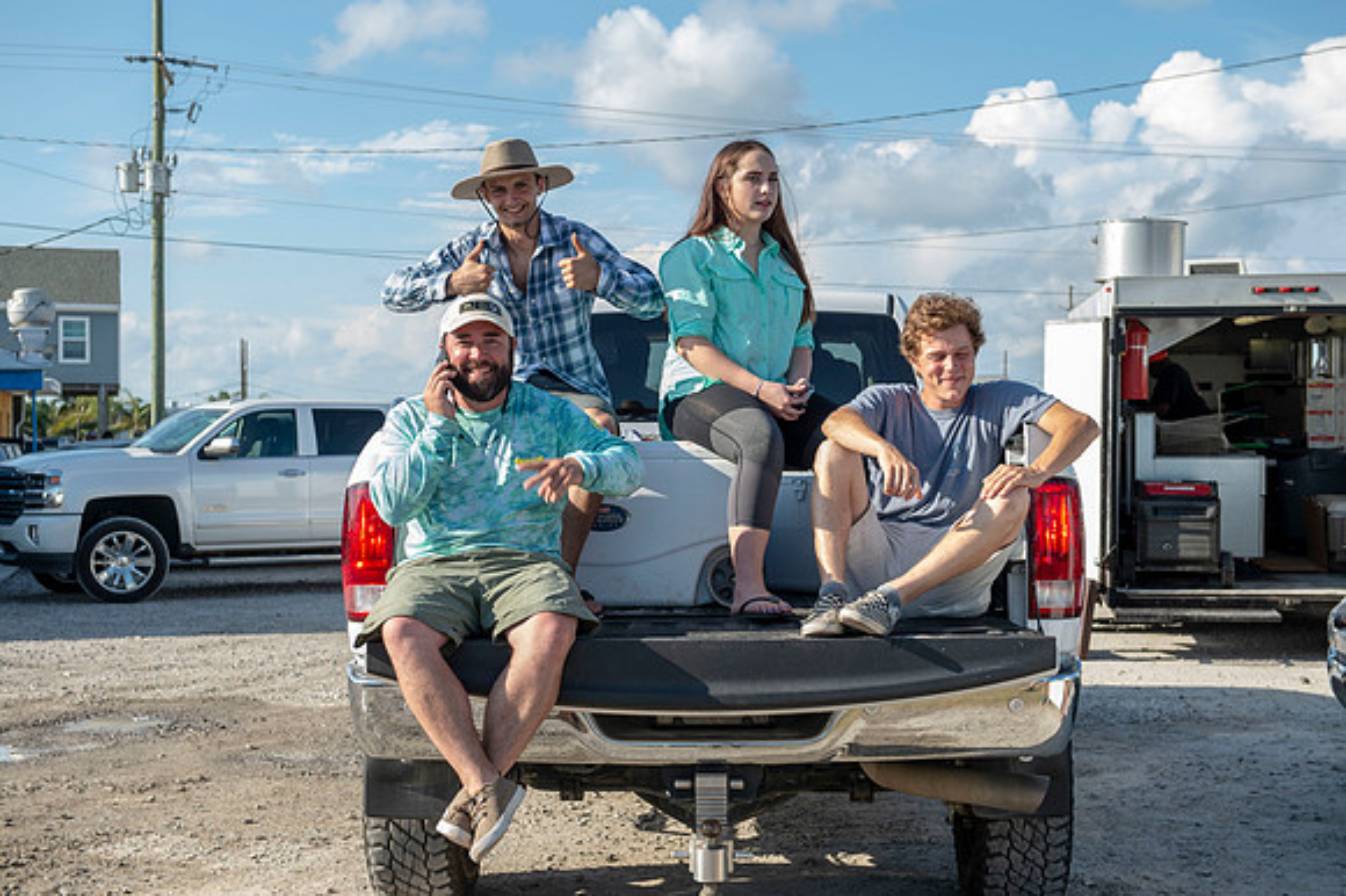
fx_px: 2055
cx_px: 673
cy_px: 448
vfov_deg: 24.6
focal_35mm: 55
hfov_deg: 36.3
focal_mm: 55
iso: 50
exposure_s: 1/125
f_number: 6.3
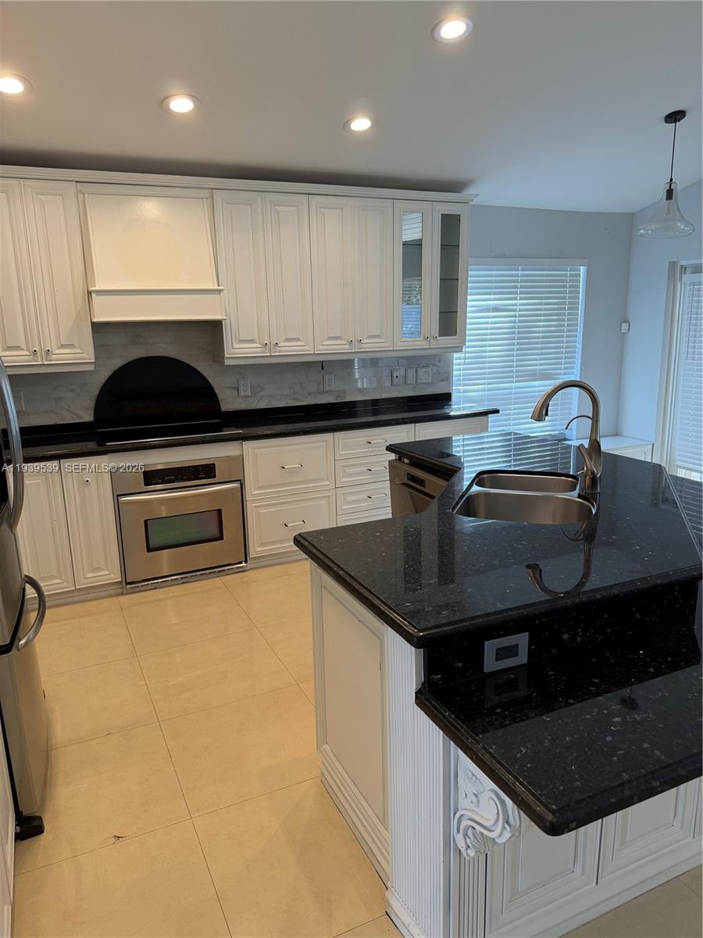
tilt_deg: -12.8
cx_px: 352
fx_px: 650
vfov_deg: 71.6
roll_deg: +2.2
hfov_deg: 56.8
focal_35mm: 24
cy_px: 469
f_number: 1.78
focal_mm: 6.76
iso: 125
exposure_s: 1/120
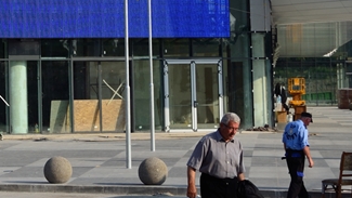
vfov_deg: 6.9
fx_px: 1612
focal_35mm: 173
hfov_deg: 12.1
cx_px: -102
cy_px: -102
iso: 100
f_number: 8
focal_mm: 35
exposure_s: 1/250
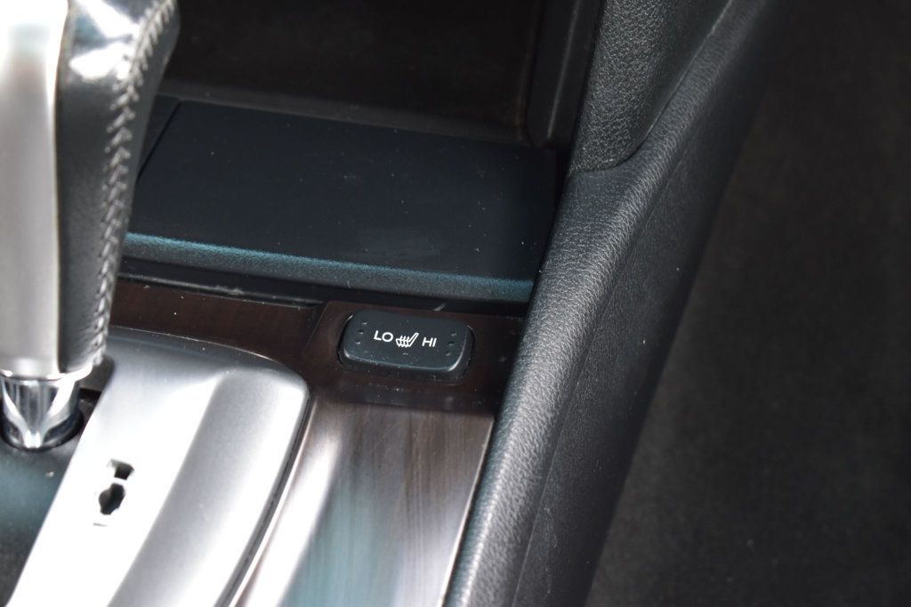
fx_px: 2087
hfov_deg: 24.6
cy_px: 304
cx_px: 456
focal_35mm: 82
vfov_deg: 16.5
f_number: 6.3
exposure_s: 1/15
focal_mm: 55
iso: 560
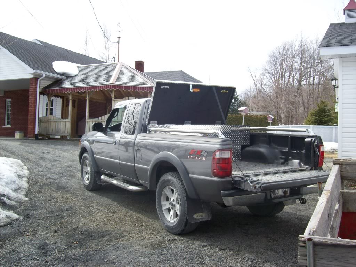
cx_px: 178
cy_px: 134
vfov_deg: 39.6
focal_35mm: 36
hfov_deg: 51.4
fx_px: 370
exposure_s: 1/310
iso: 80
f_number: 4.8
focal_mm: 6
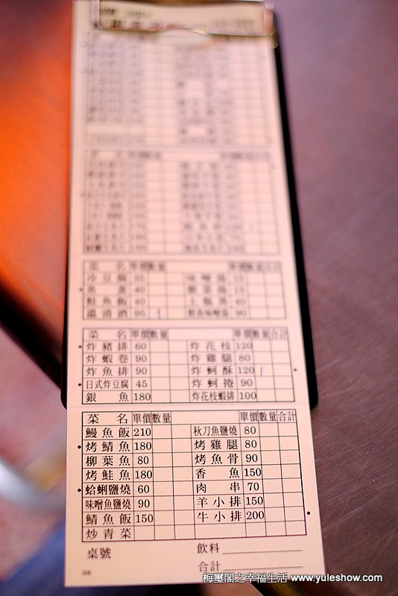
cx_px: 199
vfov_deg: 37.5
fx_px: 878
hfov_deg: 25.5
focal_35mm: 53
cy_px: 298
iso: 400
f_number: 1.6
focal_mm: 35
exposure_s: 1/70
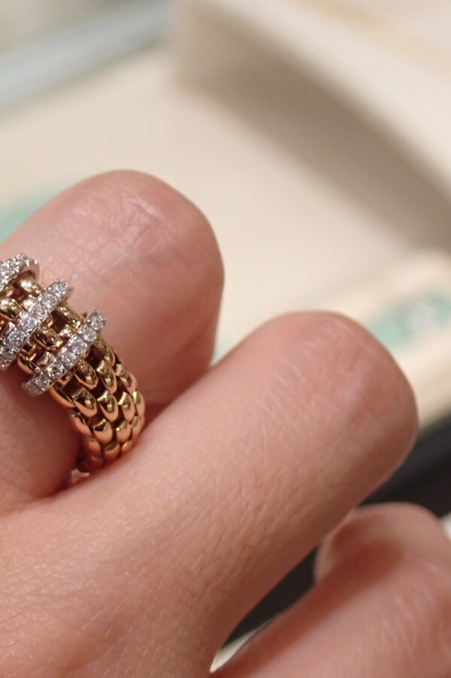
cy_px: 339
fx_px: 2144
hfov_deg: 11.9
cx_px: 48
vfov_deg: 18.0
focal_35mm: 114
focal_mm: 14.62
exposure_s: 1/250
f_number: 4.3
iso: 640
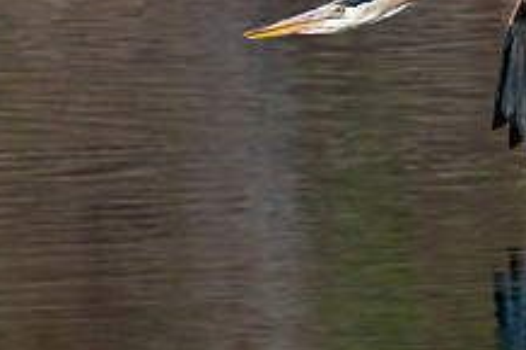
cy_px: -56
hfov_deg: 1.0
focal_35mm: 1973
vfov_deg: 0.7
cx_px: 653
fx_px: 28805
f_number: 9
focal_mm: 498
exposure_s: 1/2500
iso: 2000
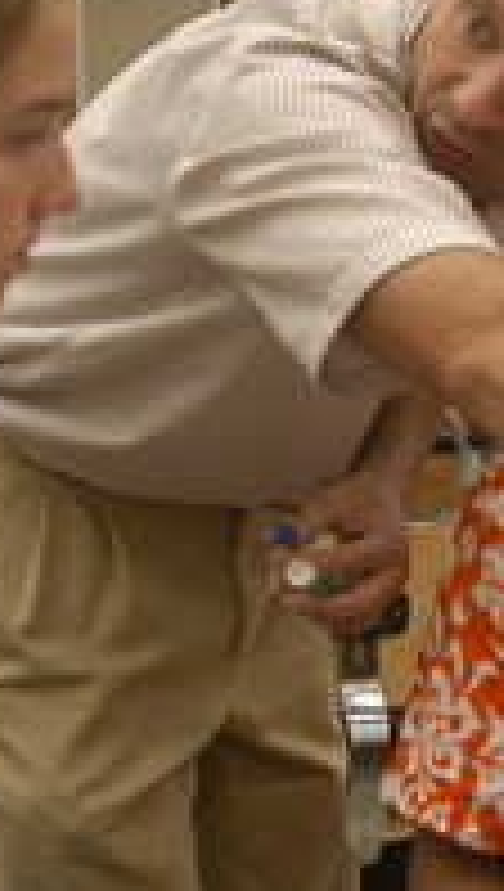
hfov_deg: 11.0
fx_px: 2607
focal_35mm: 110
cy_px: 425
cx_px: 439
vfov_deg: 19.4
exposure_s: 1/45
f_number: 3.5
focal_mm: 31
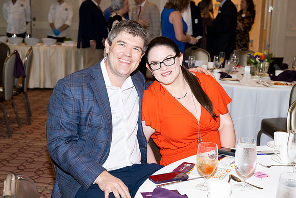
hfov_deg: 36.9
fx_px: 444
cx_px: 148
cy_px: 99
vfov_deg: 25.1
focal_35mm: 54
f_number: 5.6
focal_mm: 54
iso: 1000
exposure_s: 1/160
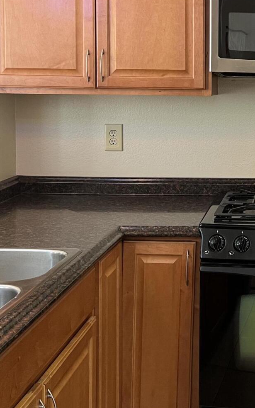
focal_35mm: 56
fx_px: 623
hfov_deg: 21.5
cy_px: 124
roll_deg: -0.2
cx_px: 304
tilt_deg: -1.1
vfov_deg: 35.8
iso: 100
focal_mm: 5.7
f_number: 1.5
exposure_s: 1/60
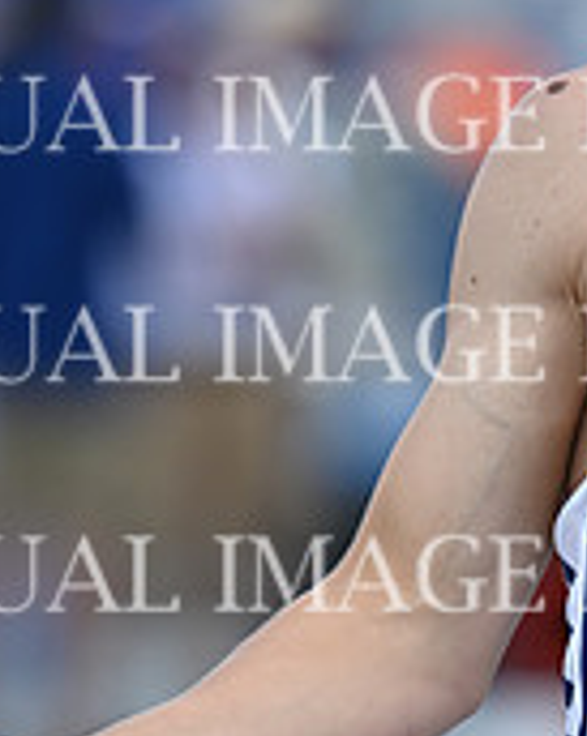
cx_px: 551
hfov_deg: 1.2
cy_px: 689
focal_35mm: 1269
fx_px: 27631
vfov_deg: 1.5
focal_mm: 400
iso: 500
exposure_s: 1/2000
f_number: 4.5
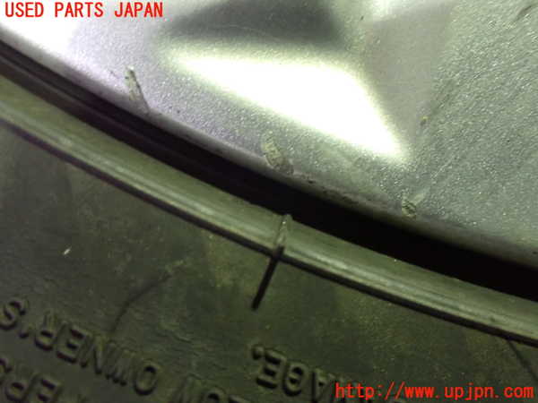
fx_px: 591
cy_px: 202
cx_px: 269
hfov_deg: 49.0
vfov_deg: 37.7
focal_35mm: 38
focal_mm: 6.83
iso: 1250
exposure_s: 1/40
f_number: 2.7
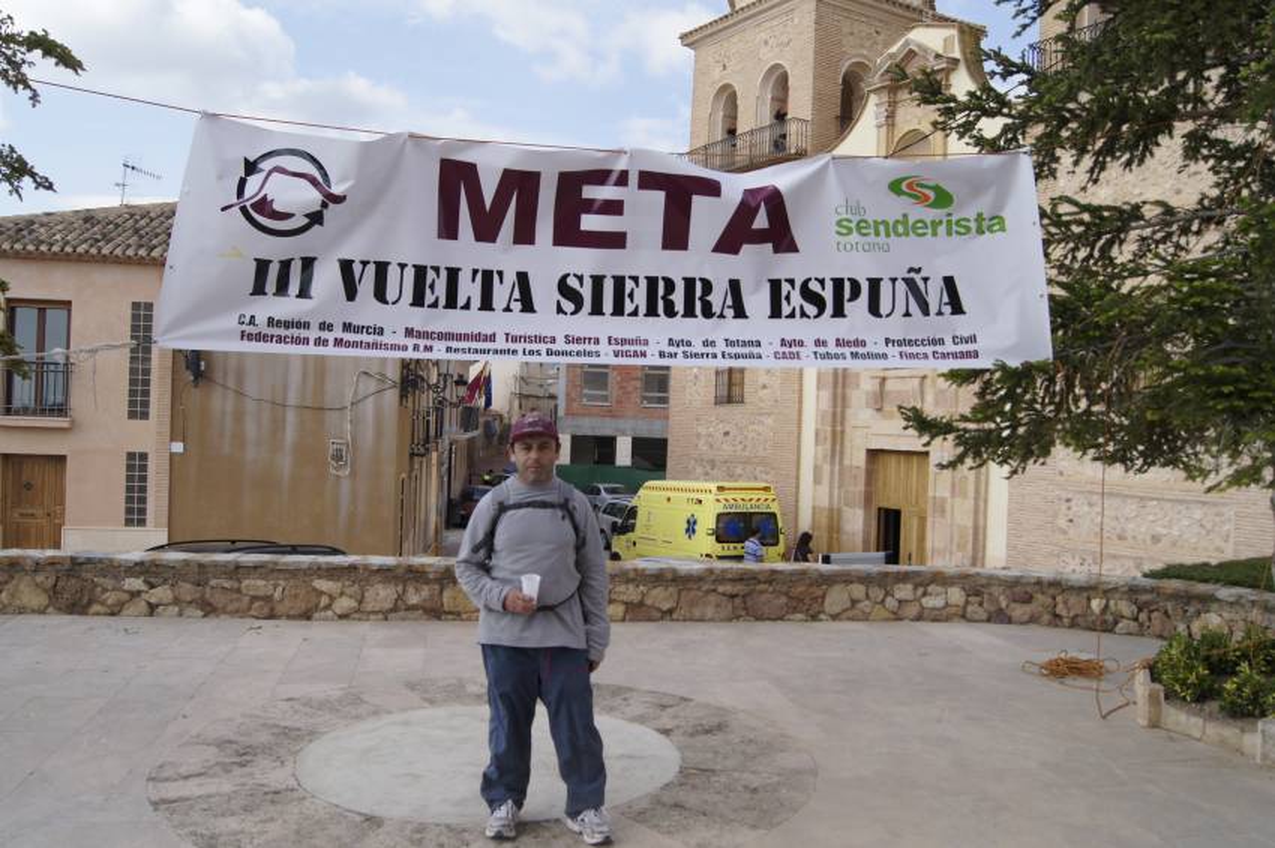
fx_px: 1168
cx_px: 638
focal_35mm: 33
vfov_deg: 39.9
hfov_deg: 57.3
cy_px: 424
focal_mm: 22
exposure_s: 1/800
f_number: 5
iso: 200
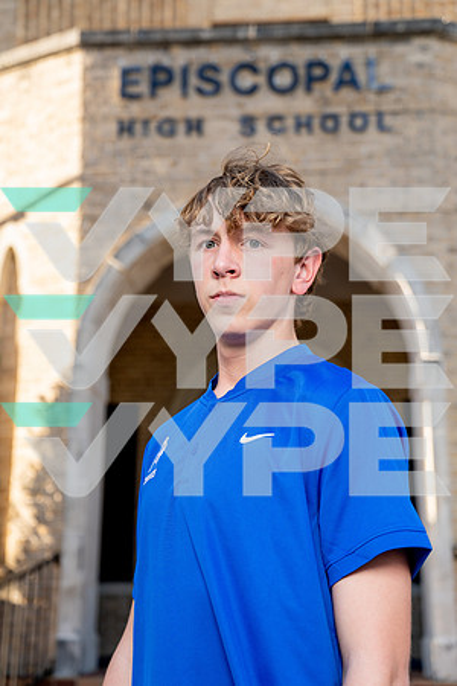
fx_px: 1066
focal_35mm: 56
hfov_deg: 24.2
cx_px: 228
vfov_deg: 35.6
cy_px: 343
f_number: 4
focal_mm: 56
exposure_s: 1/250
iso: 100
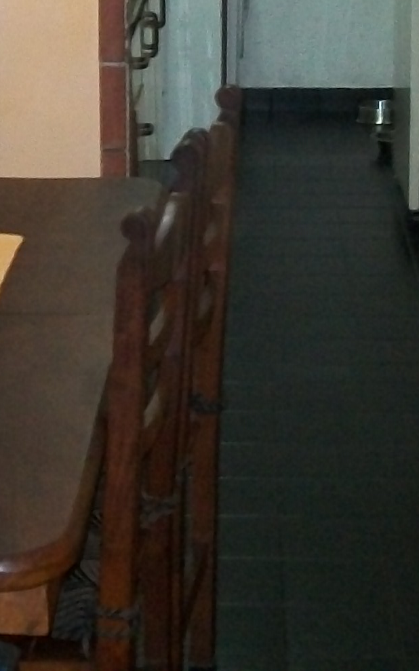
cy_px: 15
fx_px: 1827
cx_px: 221
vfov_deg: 20.2
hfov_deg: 13.1
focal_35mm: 100
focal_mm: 6
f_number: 2.7
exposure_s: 1/30
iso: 240
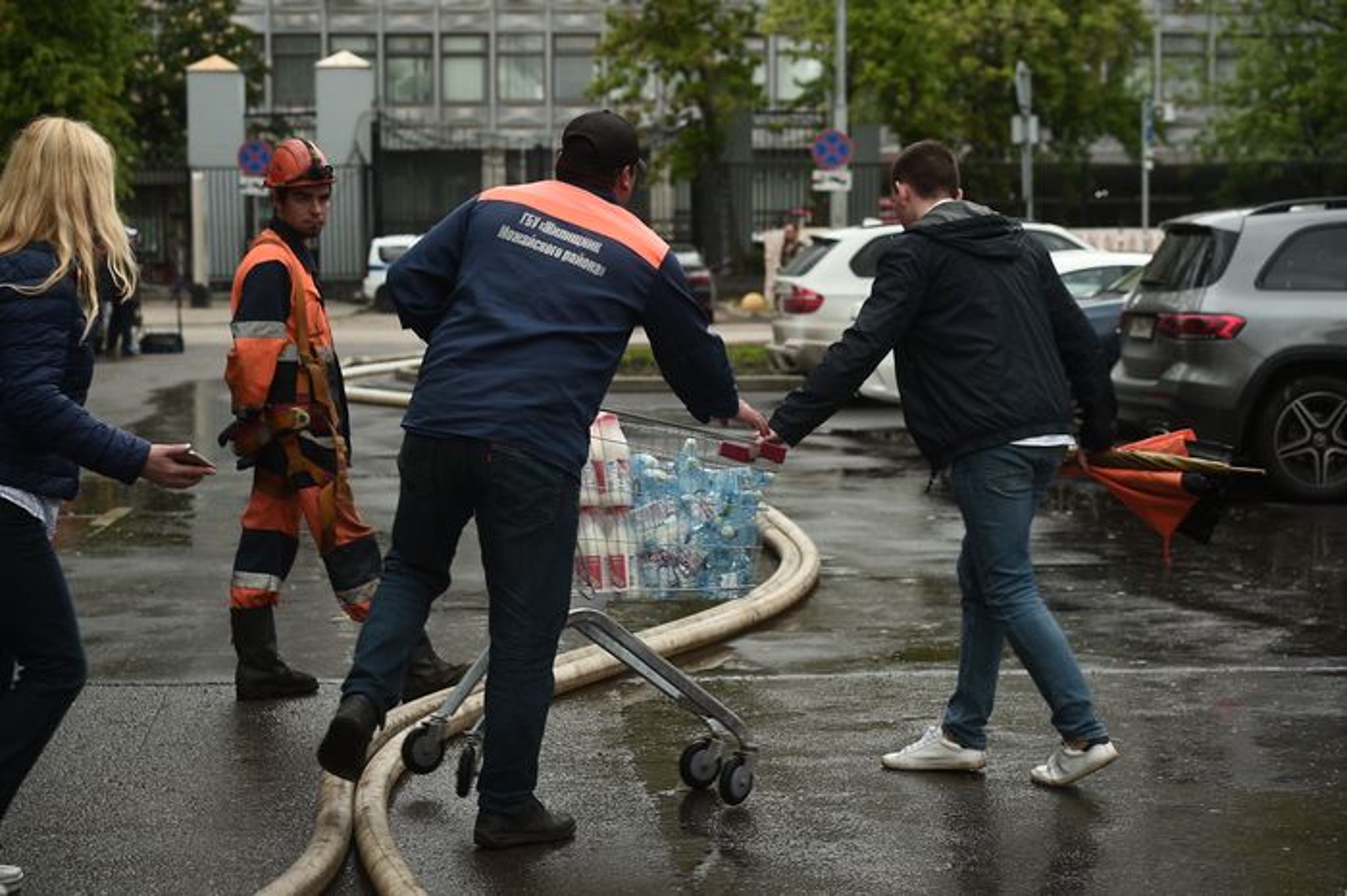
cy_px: 448
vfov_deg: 19.4
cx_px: 674
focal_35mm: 70
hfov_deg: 28.9
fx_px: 2618
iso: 400
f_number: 4.5
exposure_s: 1/250
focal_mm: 70
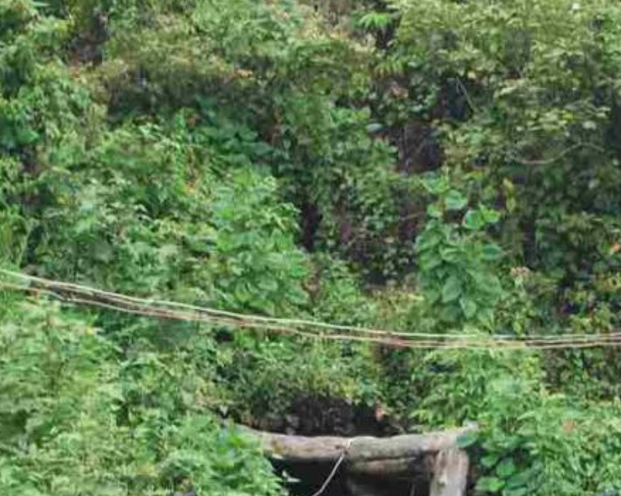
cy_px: 454
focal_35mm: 125
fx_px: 2296
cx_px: 398
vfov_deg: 12.2
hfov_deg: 15.4
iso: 400
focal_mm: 38
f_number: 11
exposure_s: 1/60
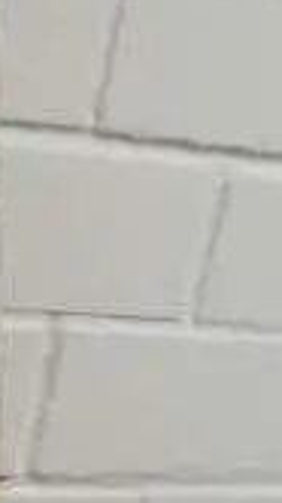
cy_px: 712
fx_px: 1680
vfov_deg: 15.9
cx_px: -285
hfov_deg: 9.0
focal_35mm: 126
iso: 320
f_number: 3.3
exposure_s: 1/60
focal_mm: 4.3
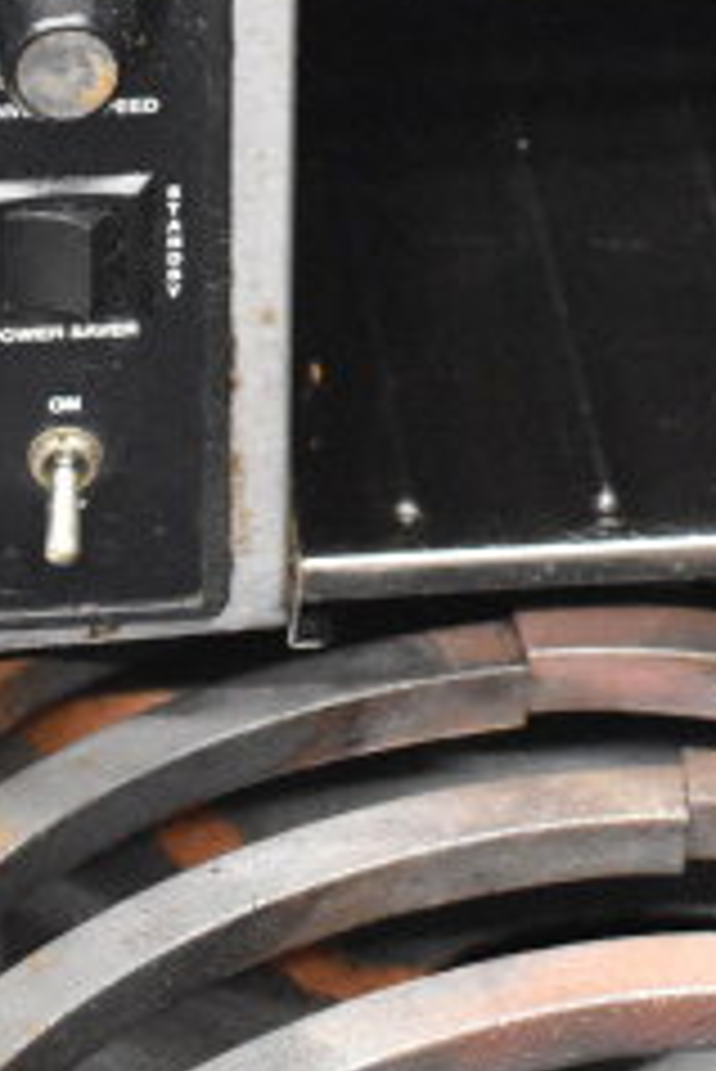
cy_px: -385
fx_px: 3783
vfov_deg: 15.2
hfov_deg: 10.6
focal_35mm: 127
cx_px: 896
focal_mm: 22
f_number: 3.8
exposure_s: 1/50
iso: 6400
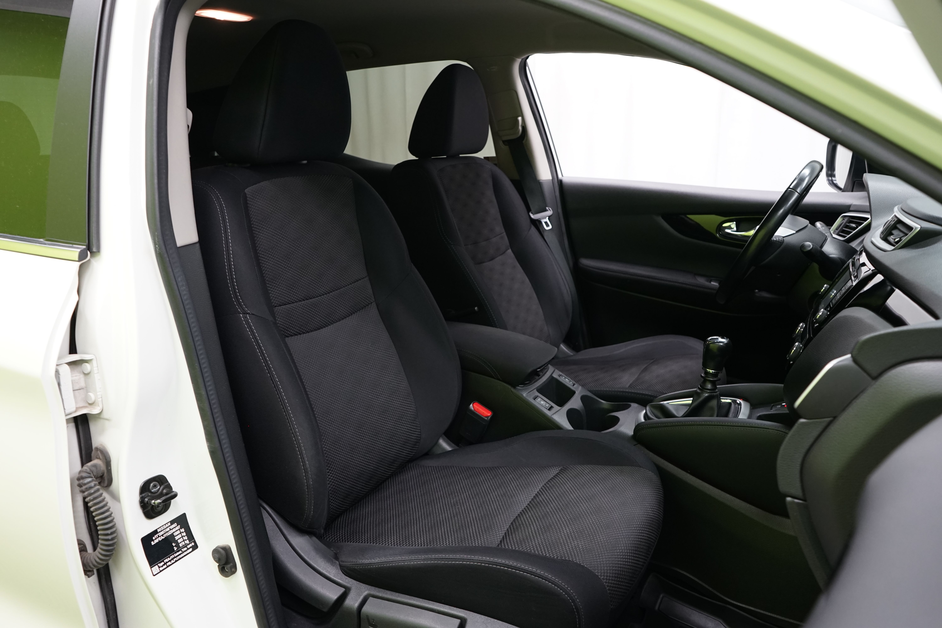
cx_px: 471
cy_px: 314
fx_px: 733
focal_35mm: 28
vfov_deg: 46.4
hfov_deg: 65.5
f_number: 5.6
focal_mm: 28
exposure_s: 1/25
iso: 1250
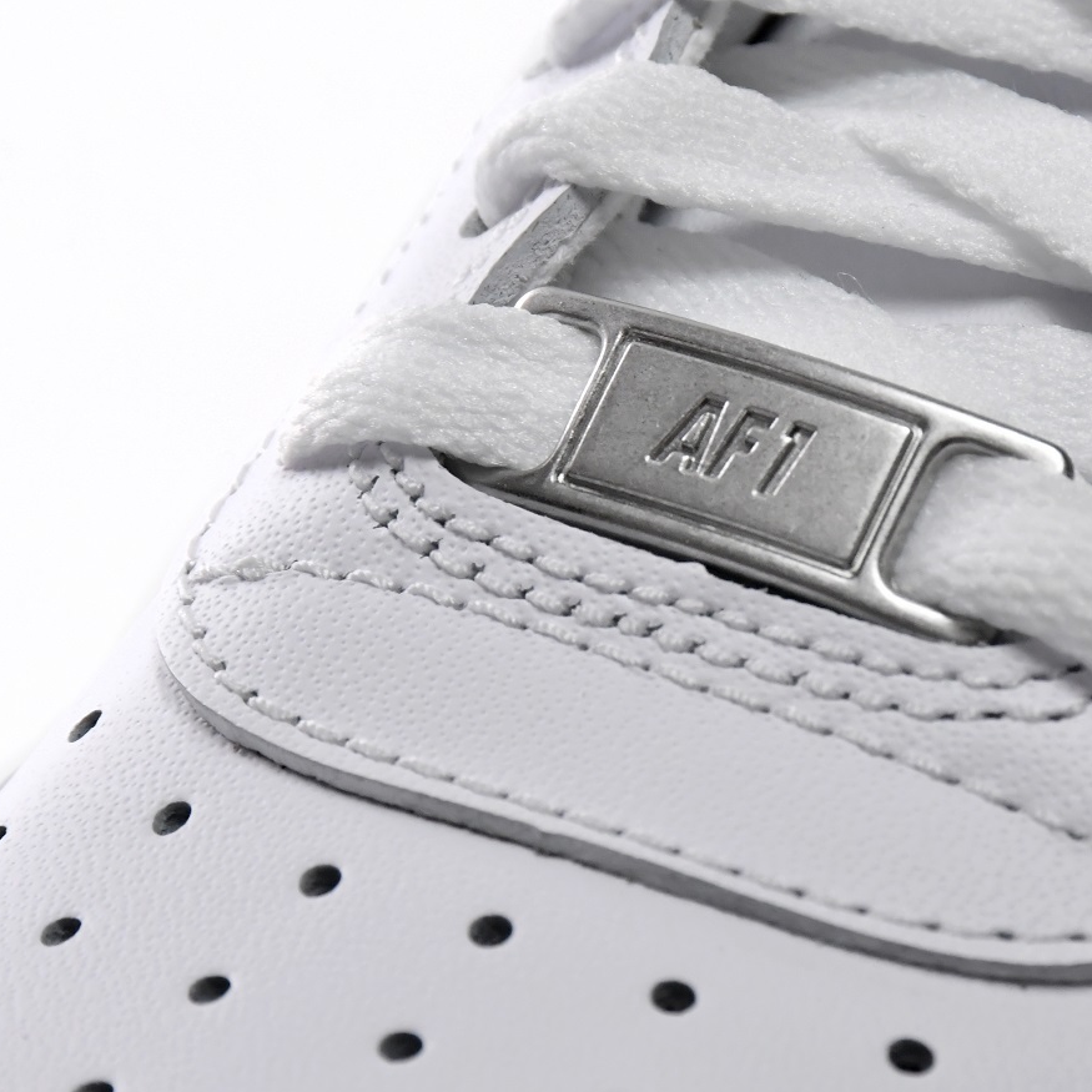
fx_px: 12170
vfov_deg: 5.1
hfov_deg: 5.1
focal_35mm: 341
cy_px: 434
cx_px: 769
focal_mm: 140
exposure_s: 1/125
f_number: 14
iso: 1600
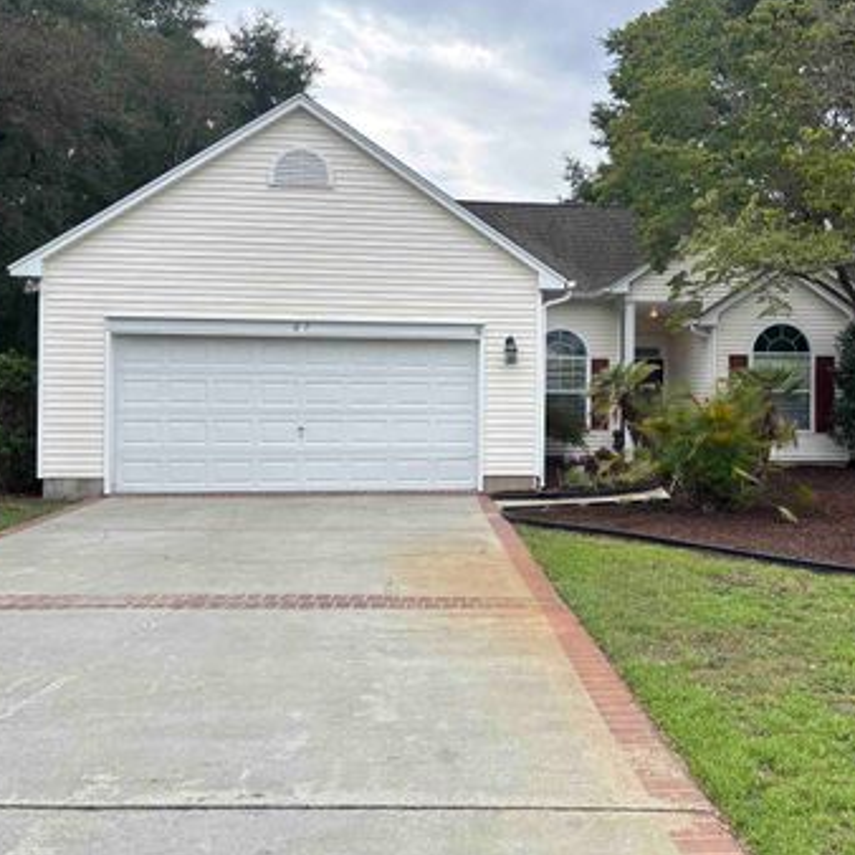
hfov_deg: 48.2
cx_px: 514
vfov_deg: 48.4
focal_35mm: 34
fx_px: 950
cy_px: 401
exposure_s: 1/747
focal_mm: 5.96
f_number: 1.6
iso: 50
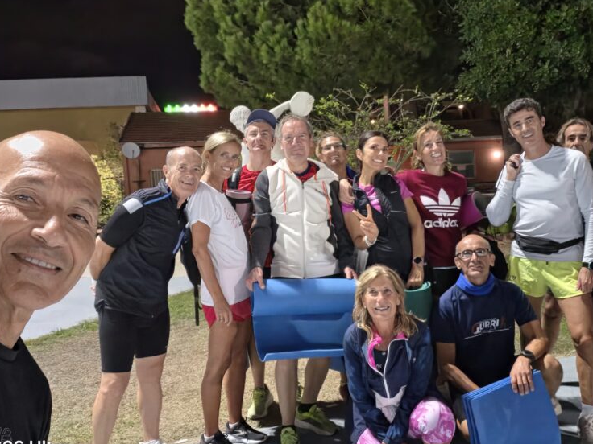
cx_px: 301
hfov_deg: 56.8
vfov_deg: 44.2
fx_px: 548
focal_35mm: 32
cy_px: 215
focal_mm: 3.3
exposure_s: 1/20
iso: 1000
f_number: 2.2
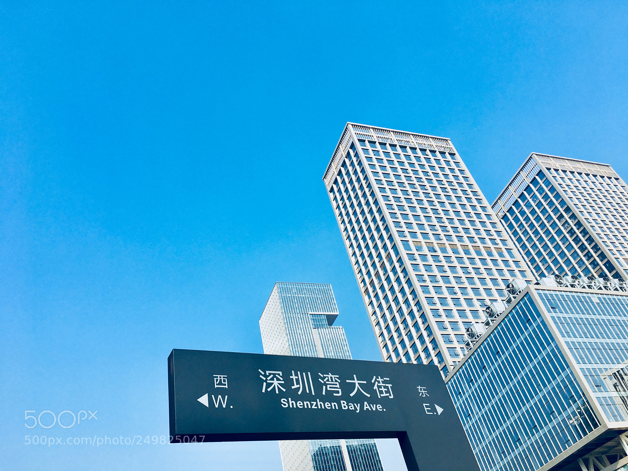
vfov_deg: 48.2
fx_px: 526
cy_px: 236
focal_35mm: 29
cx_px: 314
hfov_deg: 61.7
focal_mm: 4.15
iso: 25
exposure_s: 1/1508
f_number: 2.2
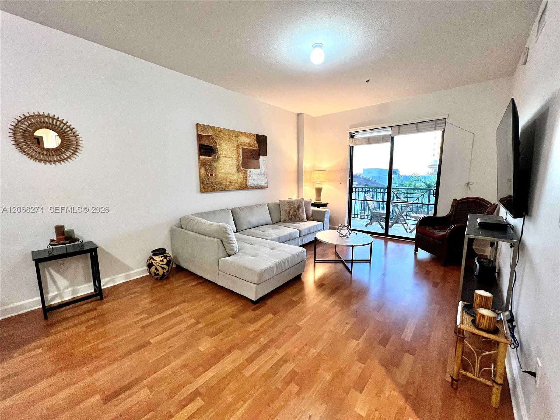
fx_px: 210
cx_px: 280
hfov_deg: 106.2
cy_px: 210
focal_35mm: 13
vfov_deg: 89.9
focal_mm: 1.57
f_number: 1.8
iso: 400
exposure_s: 1/60
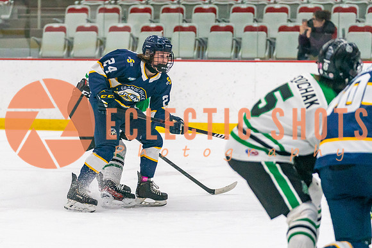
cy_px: 145
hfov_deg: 10.7
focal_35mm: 193
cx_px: 126
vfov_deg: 7.1
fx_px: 1991
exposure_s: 1/1250
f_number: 2.8
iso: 3200
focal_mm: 112
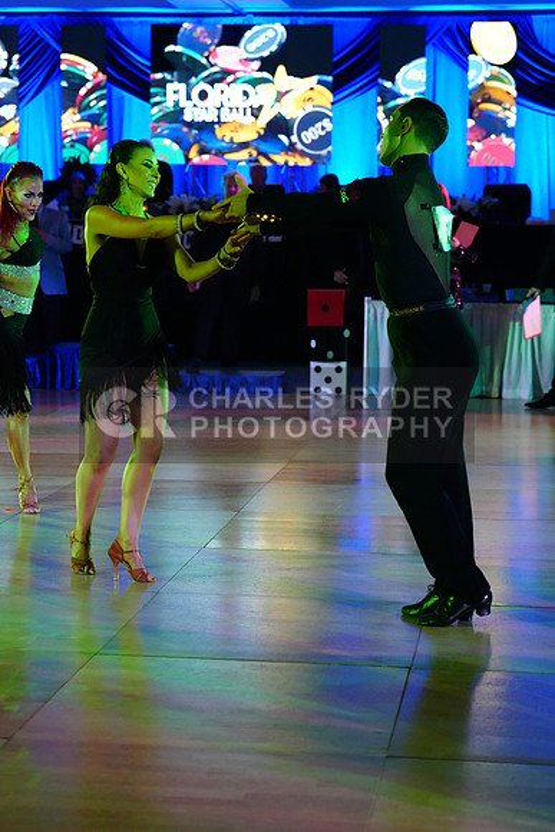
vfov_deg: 25.7
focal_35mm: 79
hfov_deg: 17.3
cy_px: 416
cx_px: 278
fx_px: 1826
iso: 5000
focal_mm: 79
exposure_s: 1/320
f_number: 4
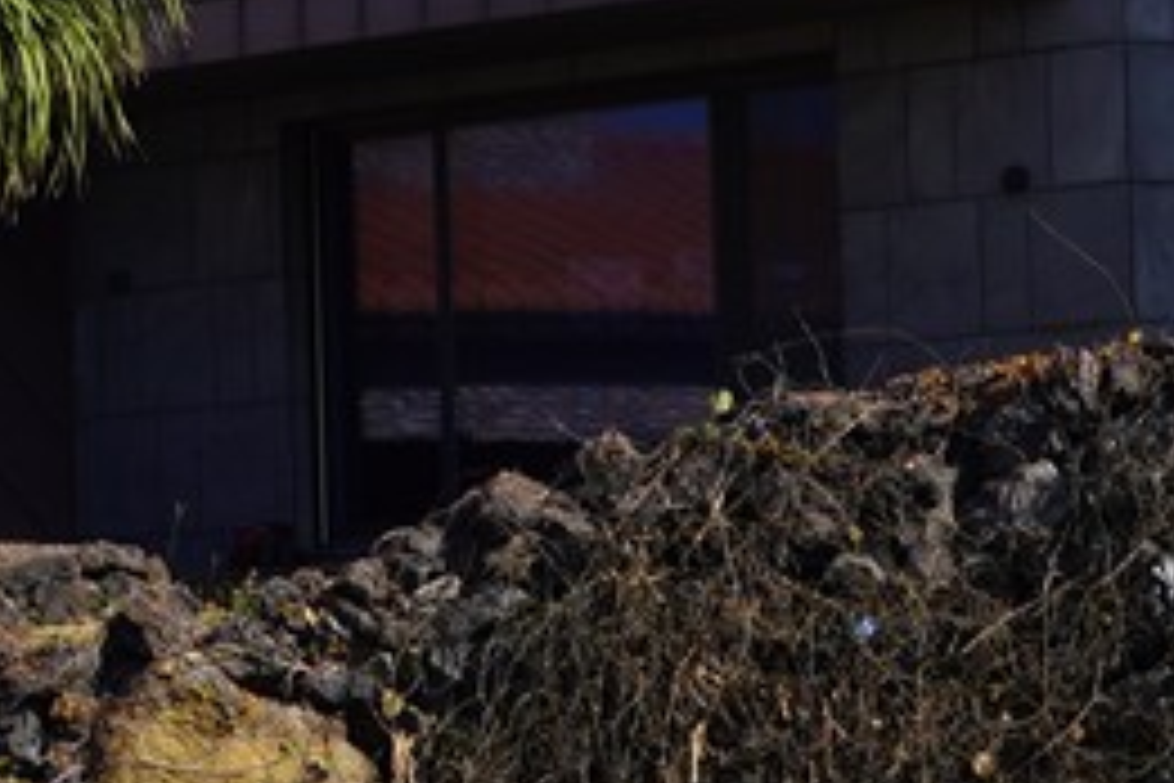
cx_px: 22
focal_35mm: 268
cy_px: 432
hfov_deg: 7.7
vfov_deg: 5.1
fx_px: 8739
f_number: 13
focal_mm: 35
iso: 100
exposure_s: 1/100
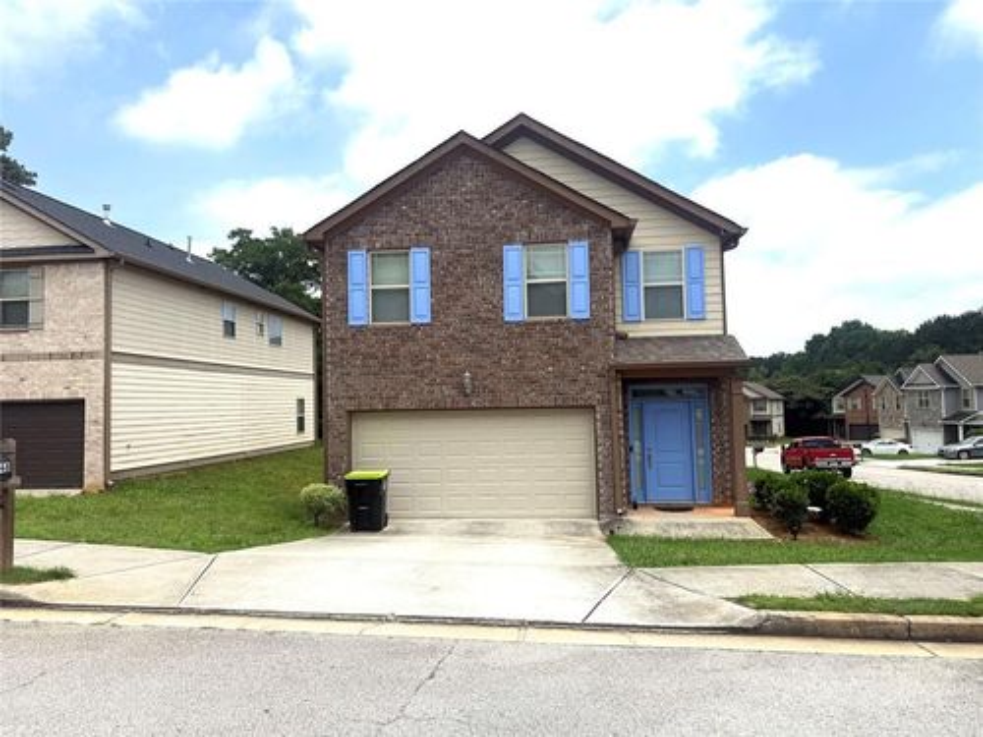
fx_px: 682
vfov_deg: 56.8
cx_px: 492
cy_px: 368
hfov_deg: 71.6
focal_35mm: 24
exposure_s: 1/7353
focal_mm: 6.76
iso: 80
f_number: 1.78
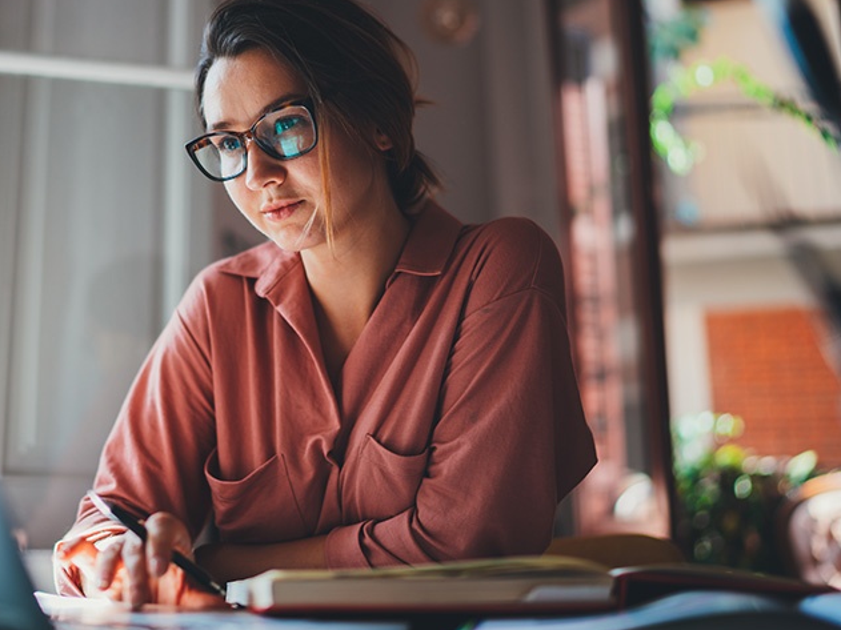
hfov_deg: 39.3
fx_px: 1166
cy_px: 257
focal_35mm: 48
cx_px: 289
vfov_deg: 30.2
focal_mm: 35
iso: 100
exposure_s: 1/500
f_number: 1.4
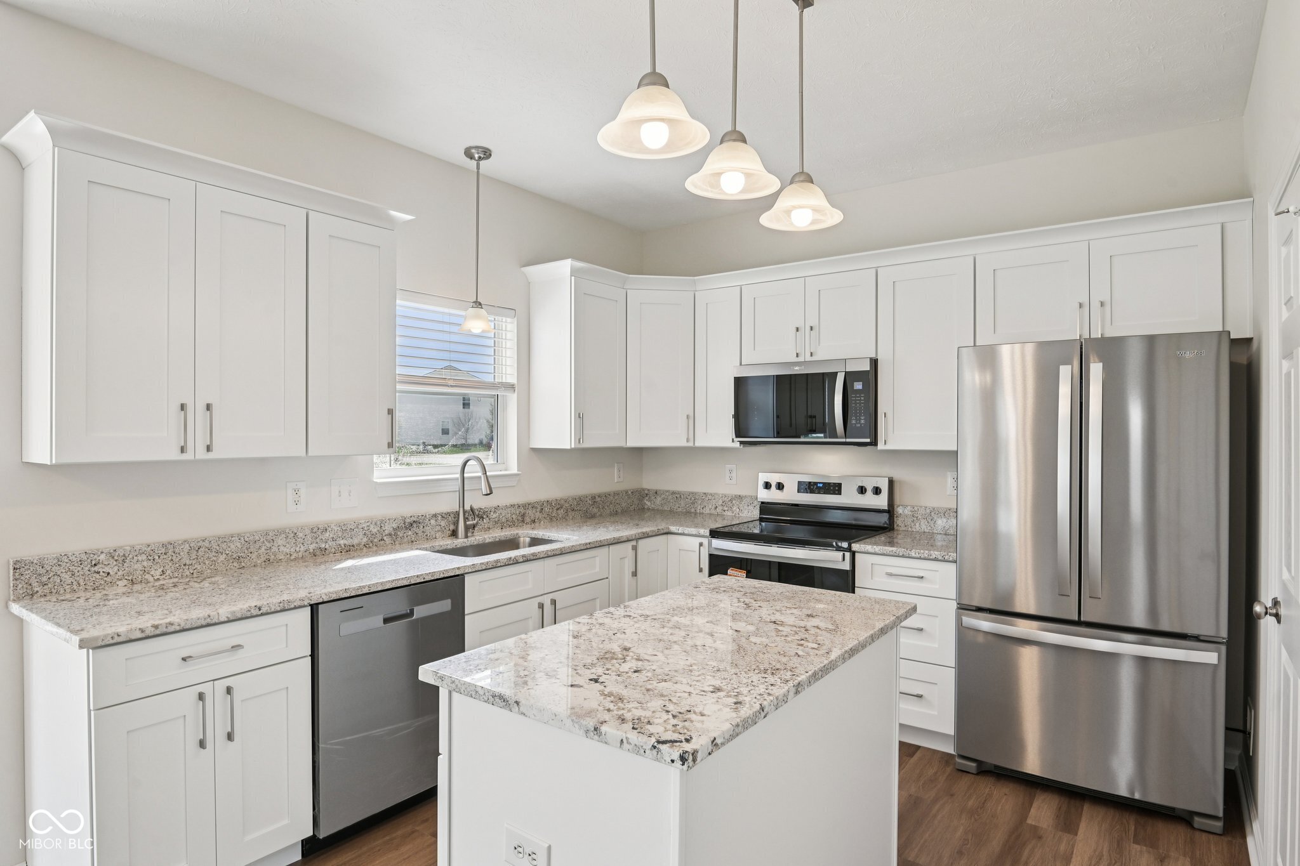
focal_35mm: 19
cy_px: 433
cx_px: 650
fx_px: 686
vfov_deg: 64.5
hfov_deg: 86.9
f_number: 8
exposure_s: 1/50
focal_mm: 19
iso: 100
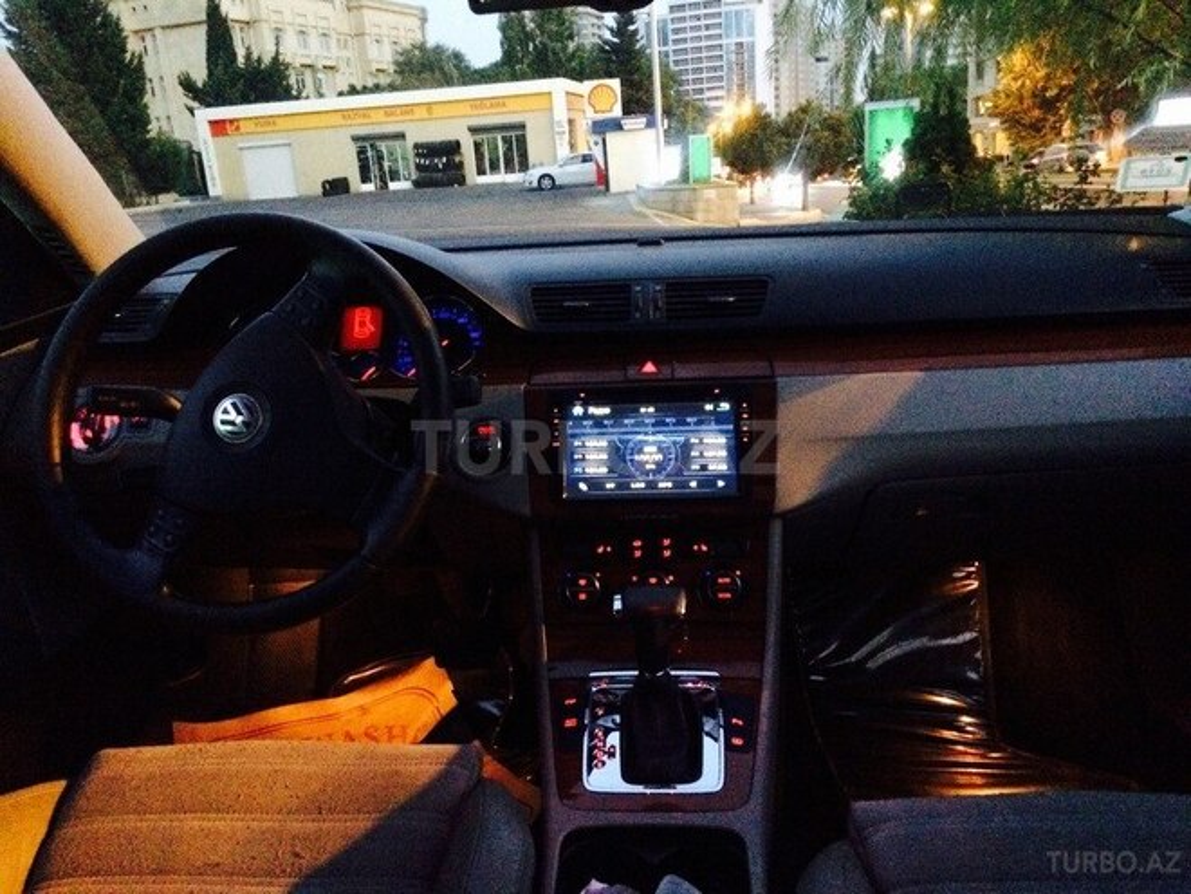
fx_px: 998
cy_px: 447
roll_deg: +3.9
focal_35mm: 29
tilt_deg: -19.2
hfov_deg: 61.7
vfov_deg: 48.2
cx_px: 596
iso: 800
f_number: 2.2
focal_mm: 4.15
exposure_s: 1/17
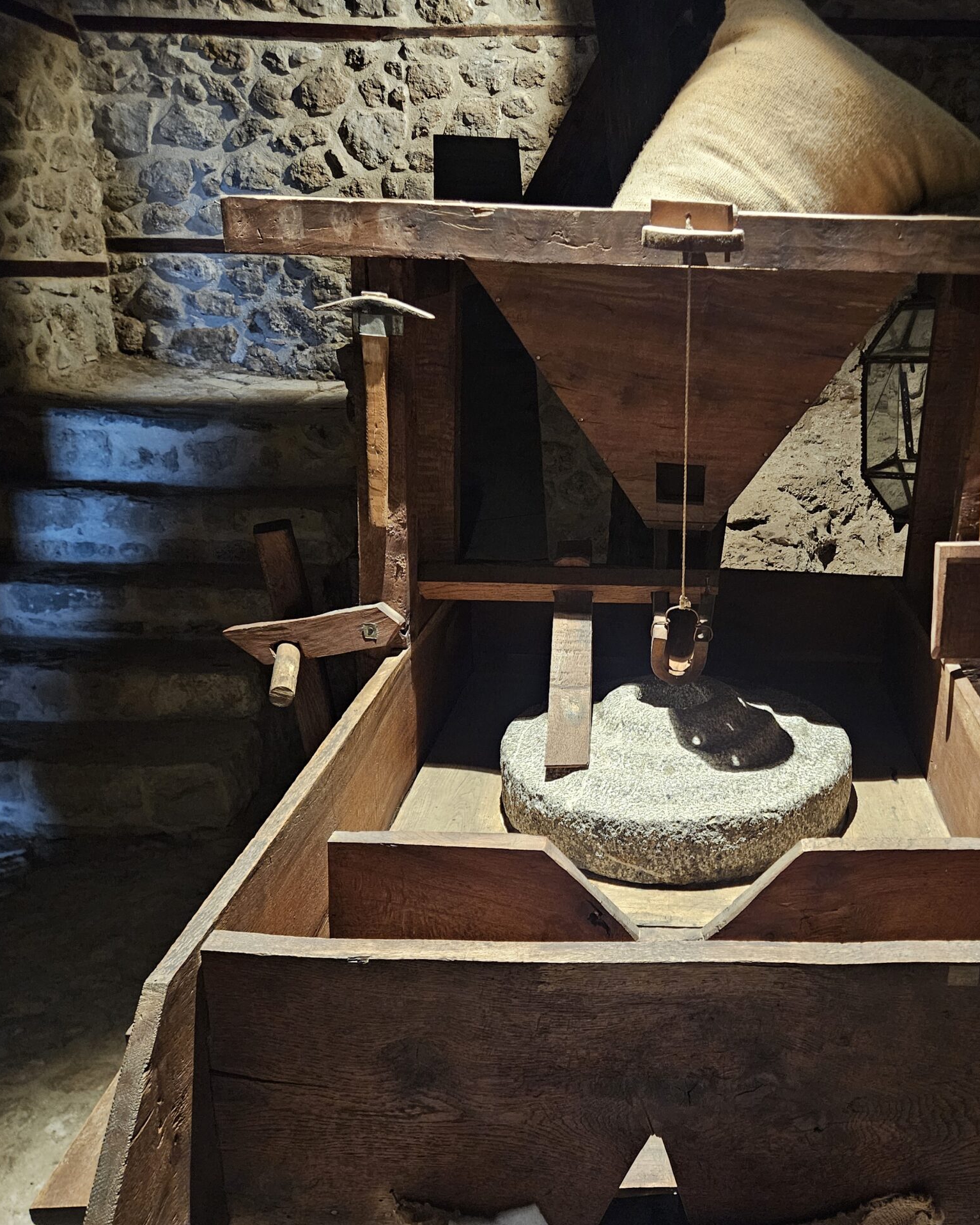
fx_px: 1088
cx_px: 703
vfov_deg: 58.8
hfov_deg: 47.2
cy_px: 612
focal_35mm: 30
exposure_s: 1/25
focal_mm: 5.4
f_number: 1.8
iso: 640
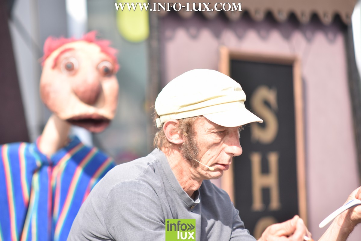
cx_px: 180
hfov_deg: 9.1
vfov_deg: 6.1
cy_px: 120
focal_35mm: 225
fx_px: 2256
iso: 250
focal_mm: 150
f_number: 3.2
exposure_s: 1/1000
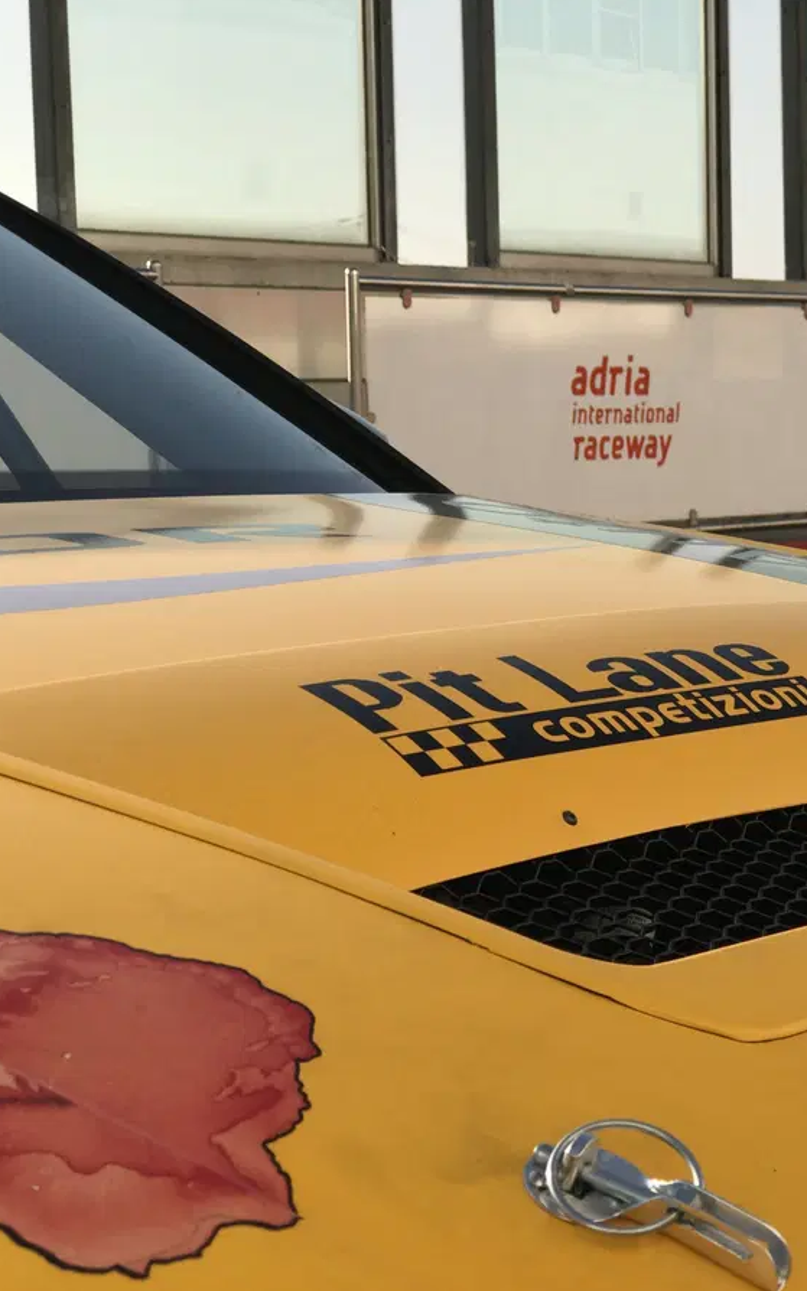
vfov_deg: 25.5
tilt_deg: -4.5
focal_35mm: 81
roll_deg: +0.5
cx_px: 765
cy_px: 645
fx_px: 2852
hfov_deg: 15.9
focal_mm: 6.6
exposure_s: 1/1100
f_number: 2.8
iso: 20
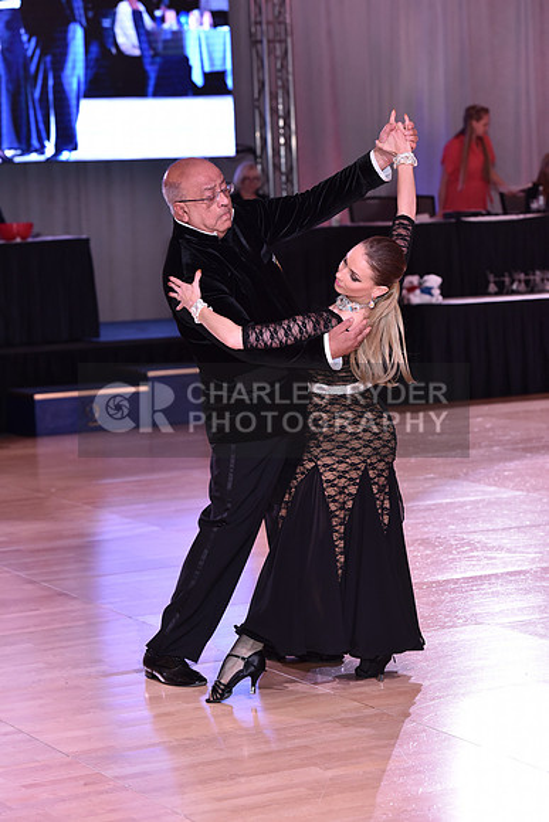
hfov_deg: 13.0
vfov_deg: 19.5
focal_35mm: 105
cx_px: 274
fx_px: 2400
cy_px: 411
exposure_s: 1/250
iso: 1600
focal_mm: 105
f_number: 4.5
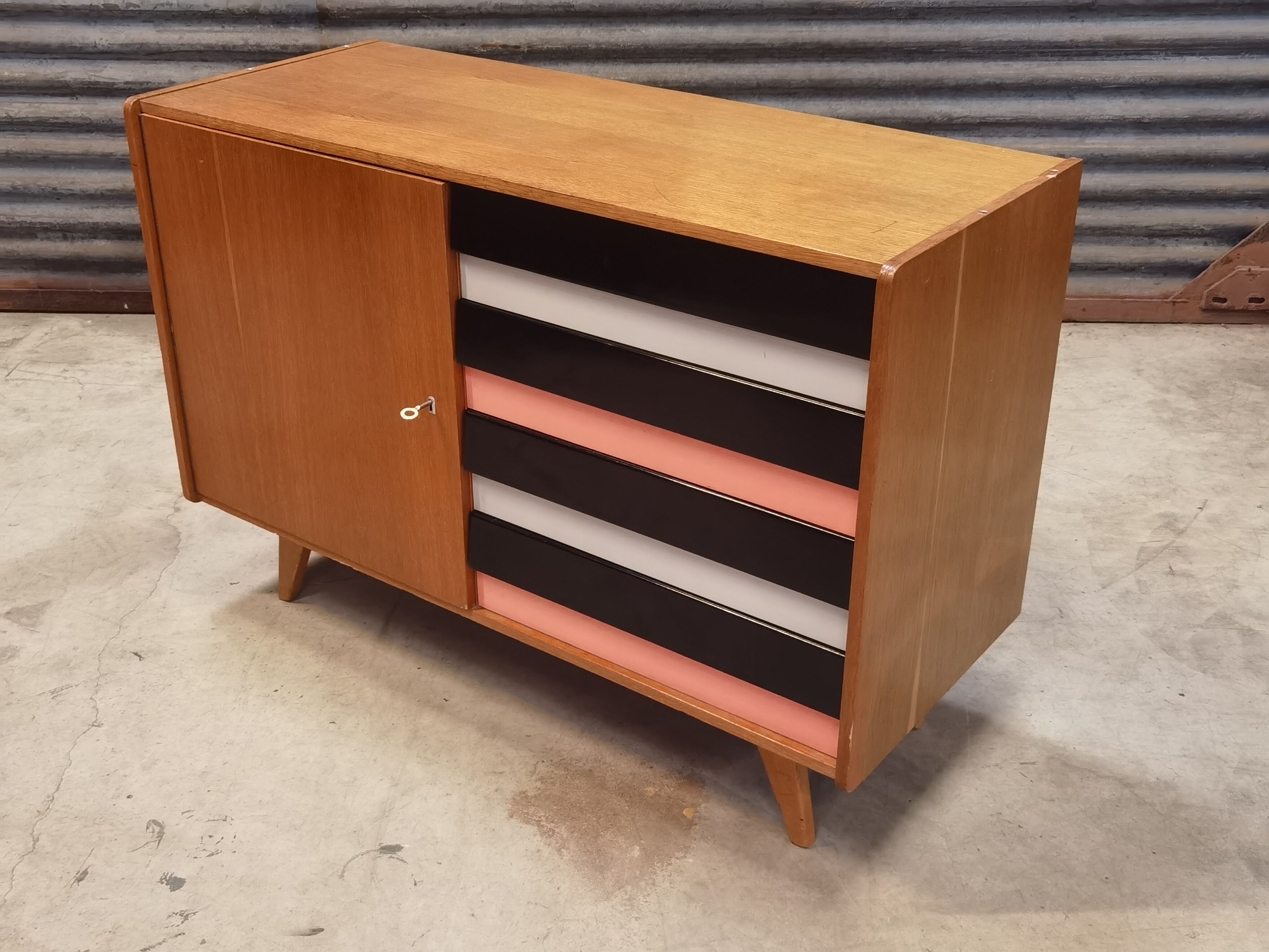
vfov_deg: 36.8
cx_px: 634
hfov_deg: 47.9
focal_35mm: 39
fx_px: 1430
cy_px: 476
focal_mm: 6.71
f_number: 1.9
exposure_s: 1/33.3
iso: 640
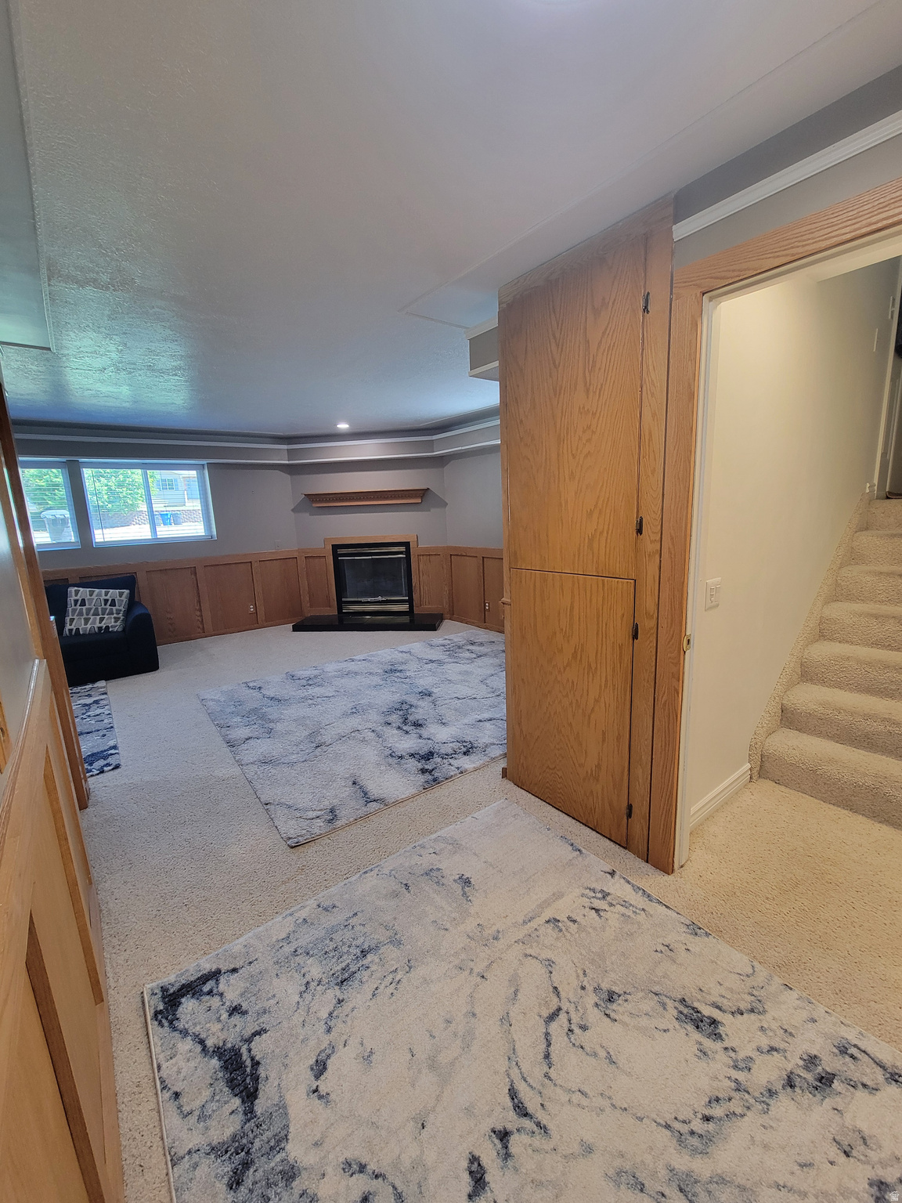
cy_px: 602
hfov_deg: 89.9
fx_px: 452
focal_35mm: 13
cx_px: 451
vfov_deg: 106.2
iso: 200
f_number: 2.2
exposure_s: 1/60
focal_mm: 2.2
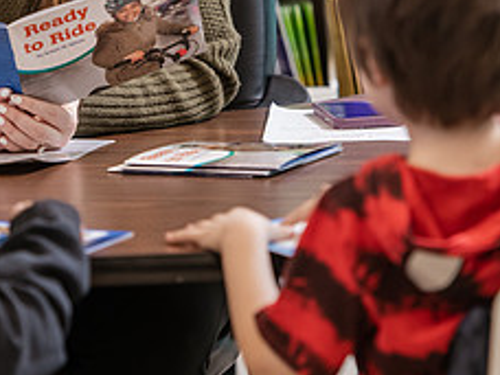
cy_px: 27
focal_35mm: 343
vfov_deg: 4.3
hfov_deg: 5.8
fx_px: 4954
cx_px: 136
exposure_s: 1/160
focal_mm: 140
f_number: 3.2
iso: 1000
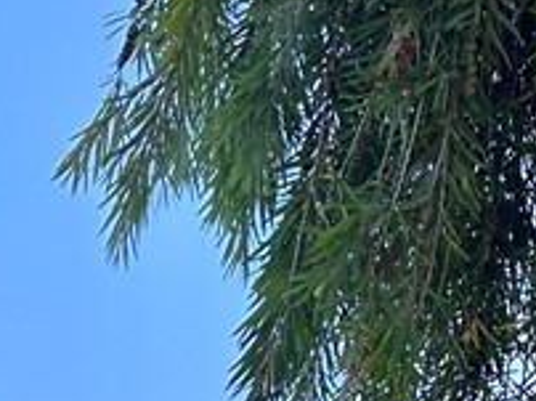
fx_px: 2041
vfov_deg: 10.2
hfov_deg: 12.6
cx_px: 1154
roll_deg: -0.9
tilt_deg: +6.0
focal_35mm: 132
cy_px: 860
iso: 50
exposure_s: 1/2252
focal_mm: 5.7
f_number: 1.5
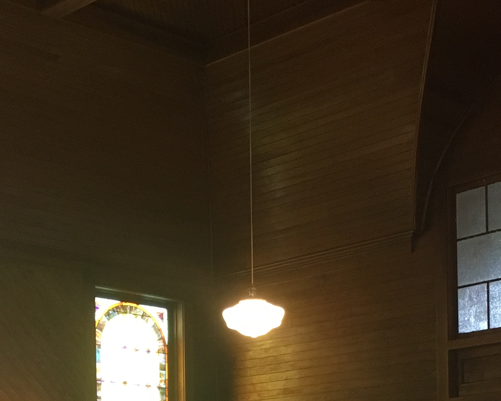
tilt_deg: +1.4
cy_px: 513
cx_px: 285
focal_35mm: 82
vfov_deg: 17.6
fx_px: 1216
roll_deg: +0.5
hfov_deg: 23.3
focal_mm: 4.15
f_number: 2.2
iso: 125
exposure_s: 1/30
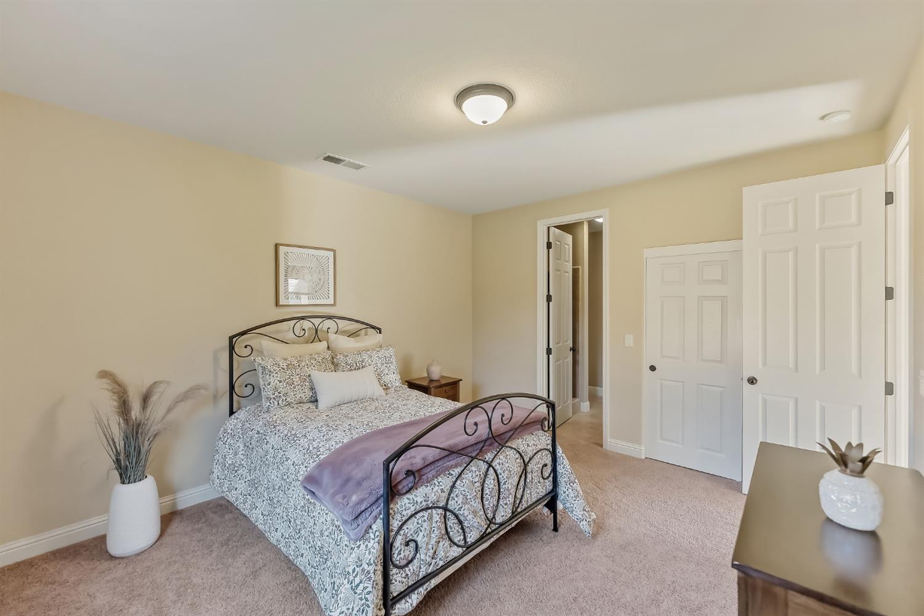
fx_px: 359
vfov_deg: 81.2
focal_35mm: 14
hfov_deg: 104.3
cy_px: 308
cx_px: 462
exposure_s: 1/160
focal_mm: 14
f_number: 3.2
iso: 1250
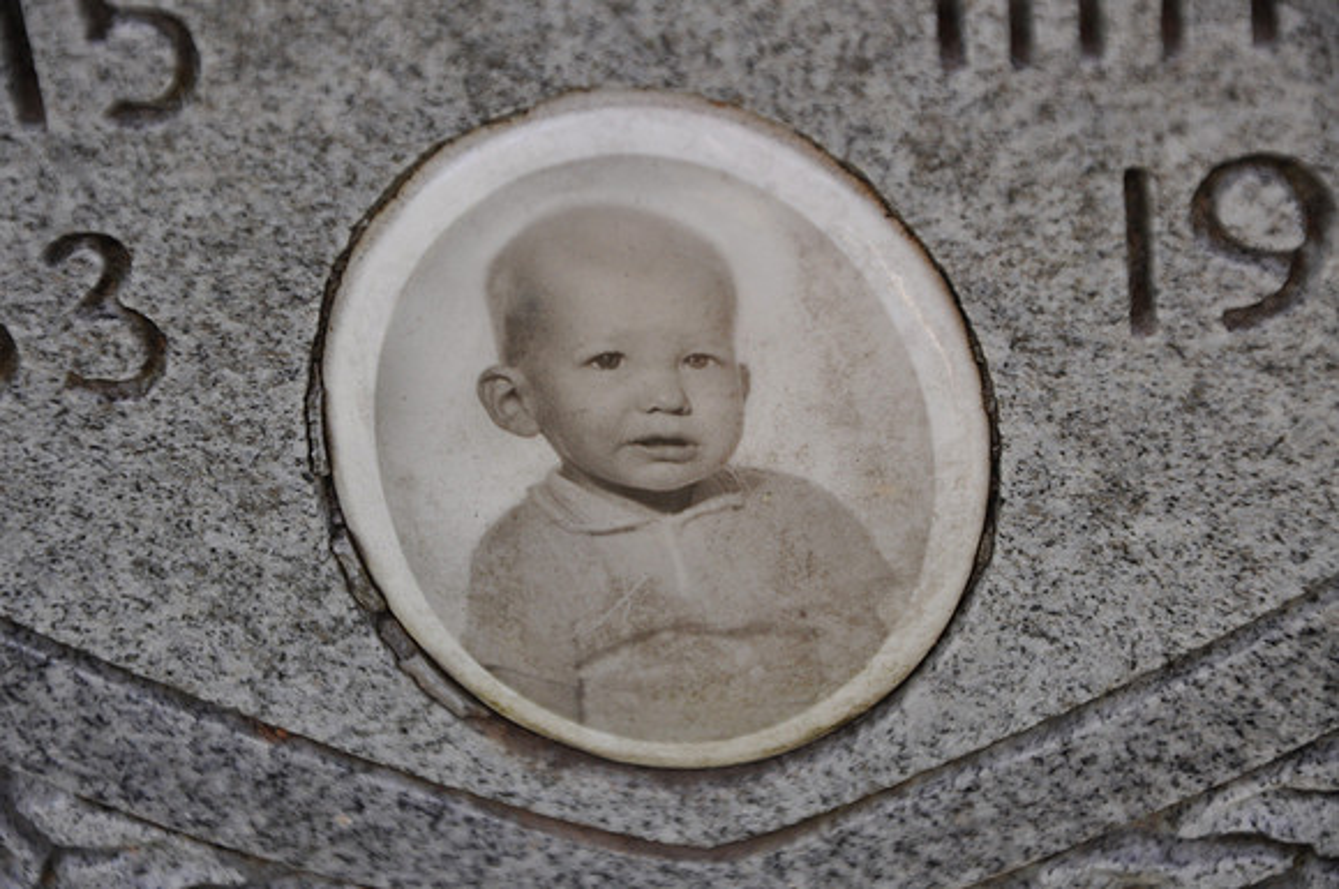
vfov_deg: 8.7
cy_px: 444
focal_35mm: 158
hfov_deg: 13.1
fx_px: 5850
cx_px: 670
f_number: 5.6
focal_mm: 105
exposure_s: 1/100
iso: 400
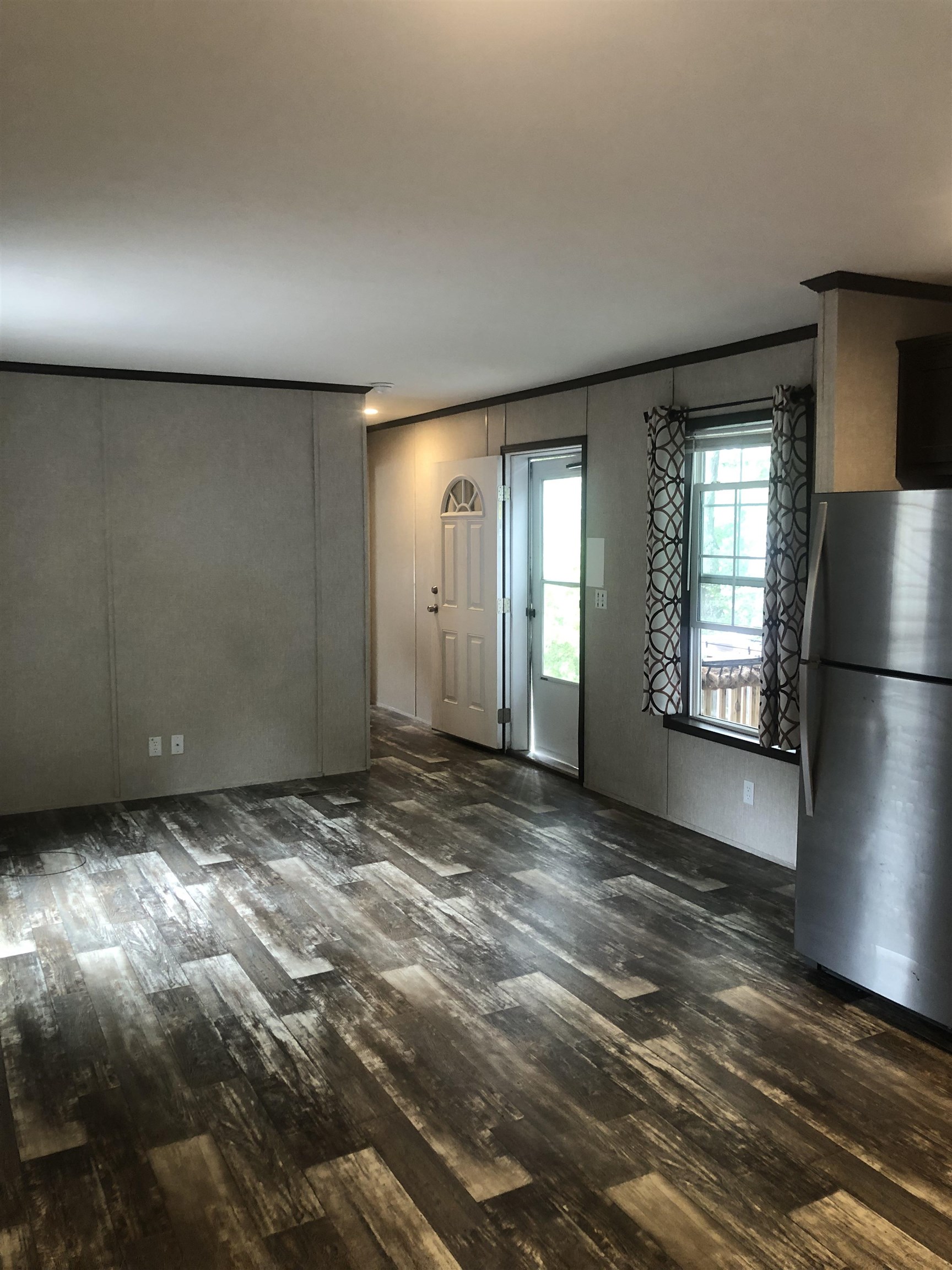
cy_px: 635
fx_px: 1027
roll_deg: -0.2
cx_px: 476
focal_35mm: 28
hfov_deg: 49.7
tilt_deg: -2.9
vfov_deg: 63.4
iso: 64
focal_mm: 3.99
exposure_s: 1/15
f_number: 1.8
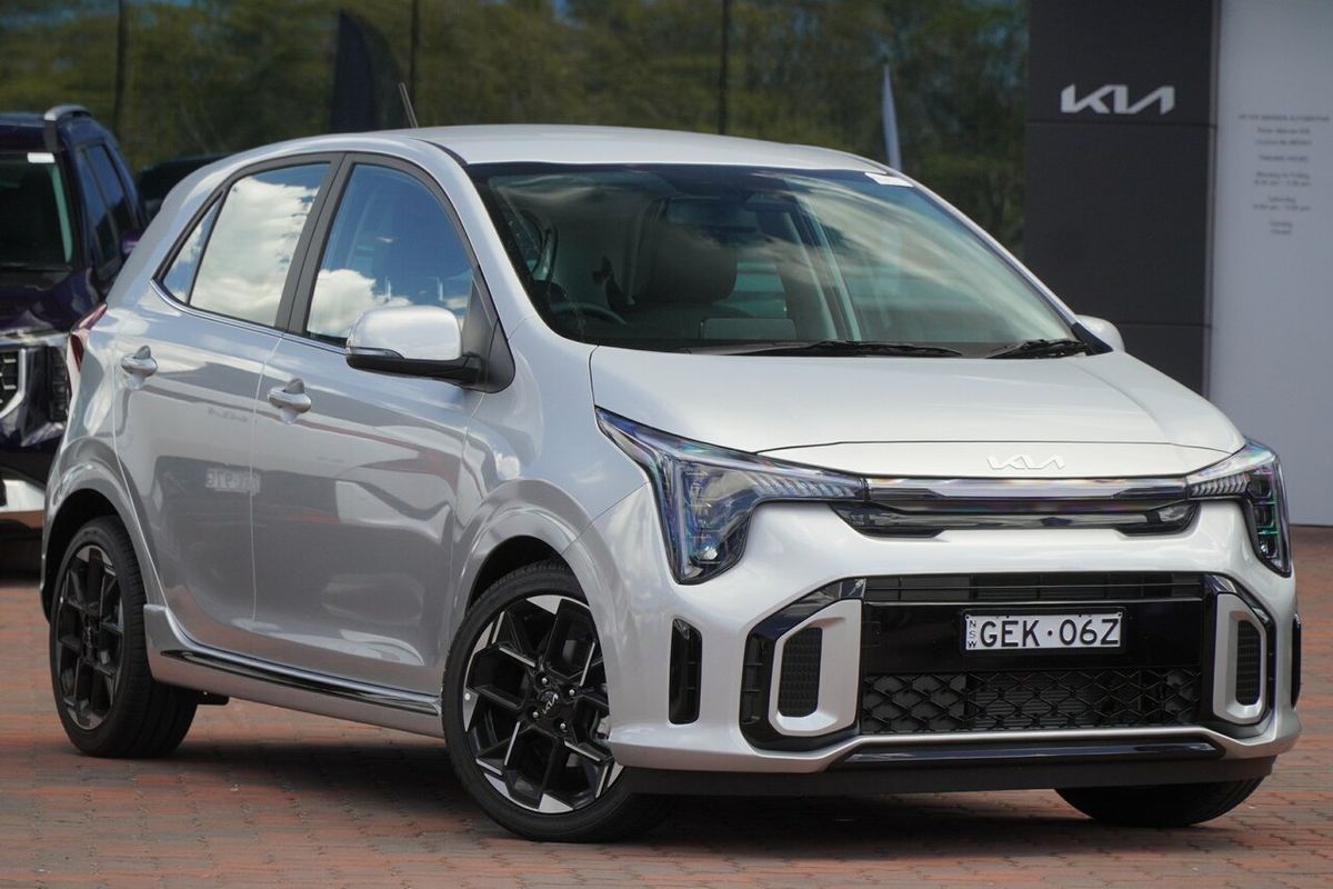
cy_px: 444
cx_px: 666
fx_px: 5165
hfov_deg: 14.7
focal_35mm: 140
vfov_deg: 9.8
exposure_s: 1/640
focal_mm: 93
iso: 800
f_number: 7.1
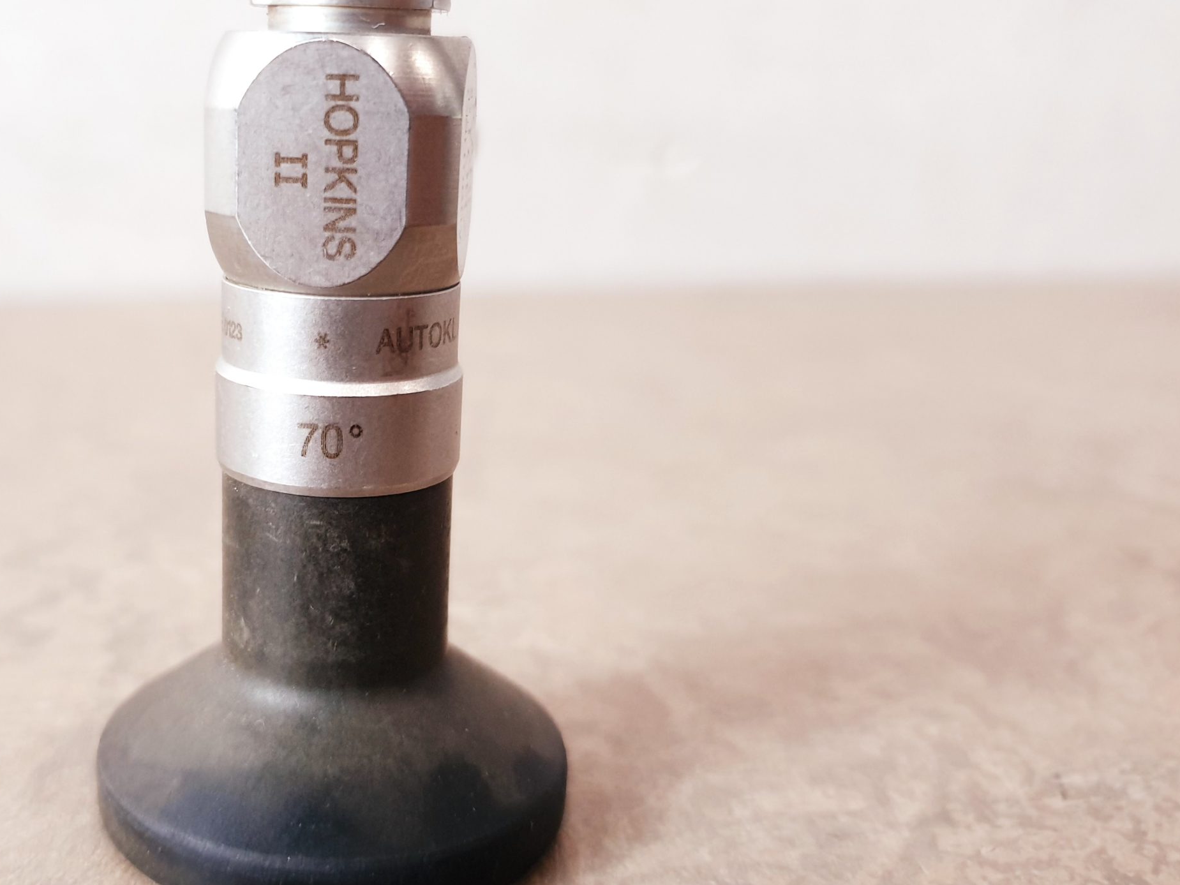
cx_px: 379
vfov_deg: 39.6
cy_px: 418
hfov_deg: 50.3
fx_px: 1227
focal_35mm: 36
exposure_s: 1/50
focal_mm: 4.3
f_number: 1.5
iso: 160
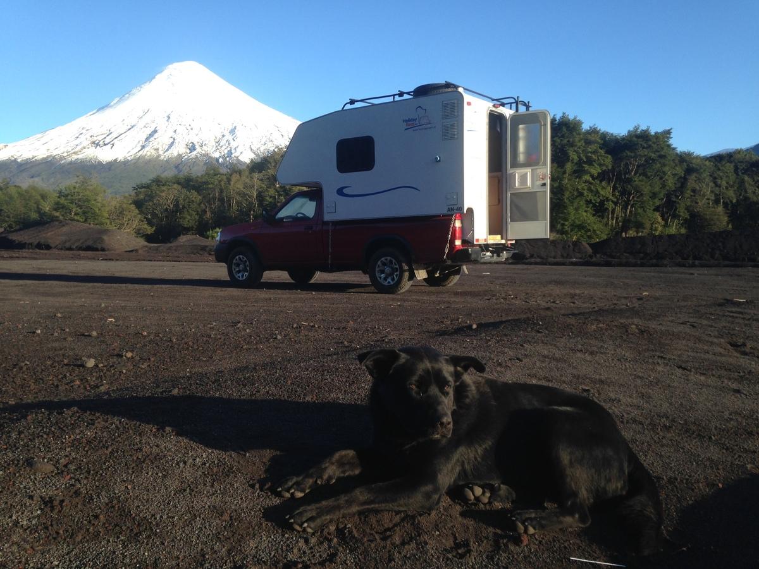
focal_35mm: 33
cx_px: 380
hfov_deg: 55.4
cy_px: 284
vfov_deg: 42.9
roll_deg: +1.3
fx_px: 724
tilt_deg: -1.5
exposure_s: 1/531
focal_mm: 4.12
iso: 50
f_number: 2.4
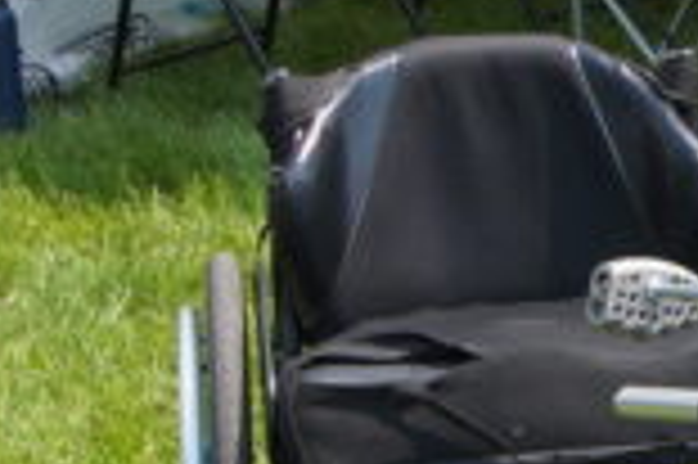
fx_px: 3835
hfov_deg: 9.9
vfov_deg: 6.9
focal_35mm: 198
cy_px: 250
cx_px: 1238
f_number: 5.6
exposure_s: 1/250
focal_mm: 20
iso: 100
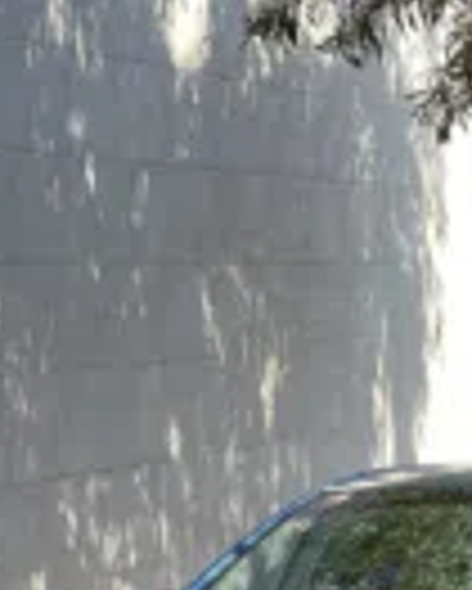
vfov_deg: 8.4
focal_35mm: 229
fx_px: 3994
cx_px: 499
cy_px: 464
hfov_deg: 6.7
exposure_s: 1/138
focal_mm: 9
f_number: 2.8
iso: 40
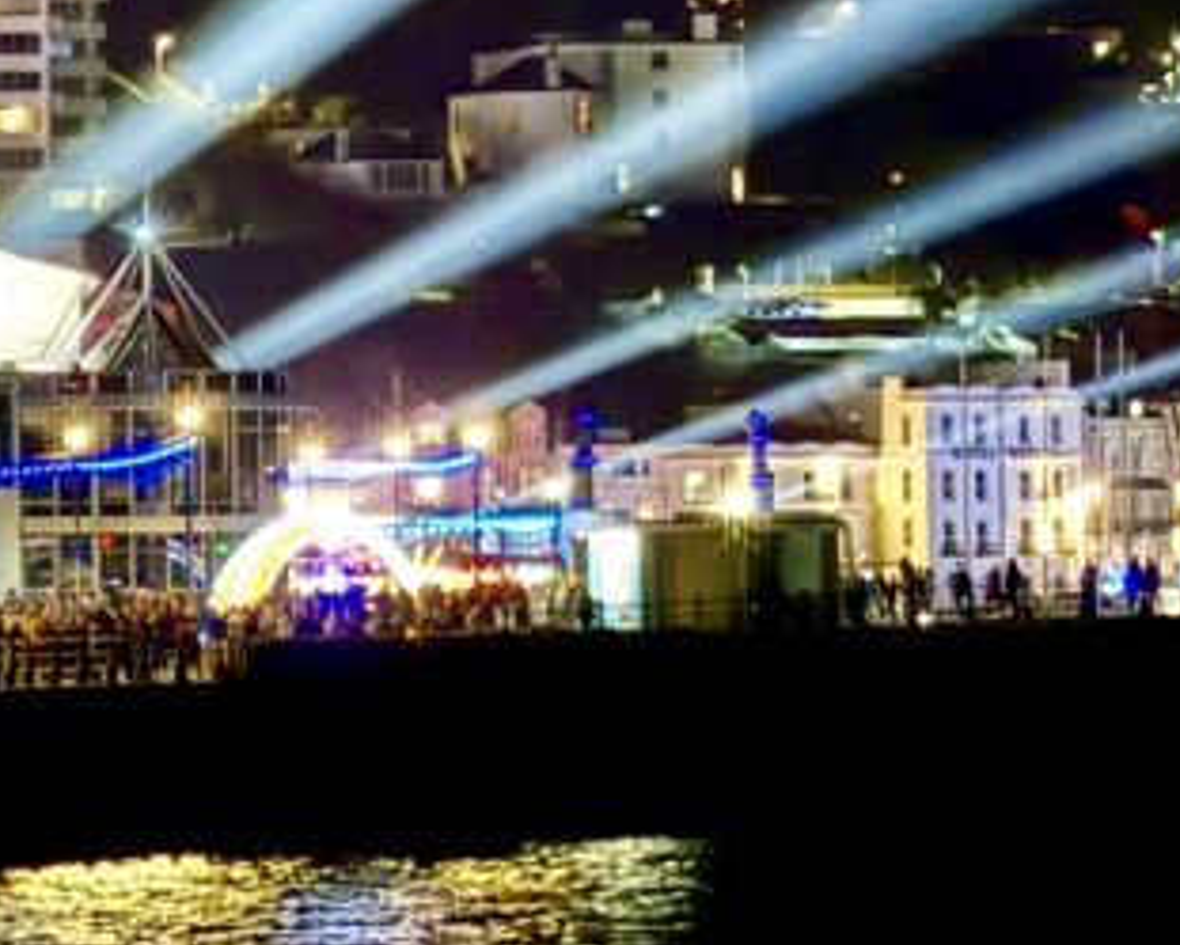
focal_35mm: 386
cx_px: -106
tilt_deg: +3.5
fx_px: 13485
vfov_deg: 4.0
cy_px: -292
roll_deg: +0.9
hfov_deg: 5.0
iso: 2000
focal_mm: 15.66
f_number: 2.8
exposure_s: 1/8
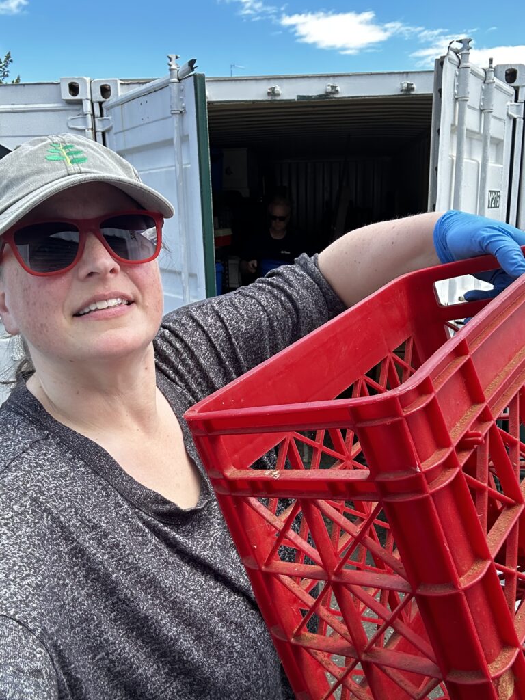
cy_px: 350
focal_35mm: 30
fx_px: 607
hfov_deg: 46.8
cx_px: 262
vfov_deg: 60.0
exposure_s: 1/217
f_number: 1.9
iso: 25
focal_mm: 2.69
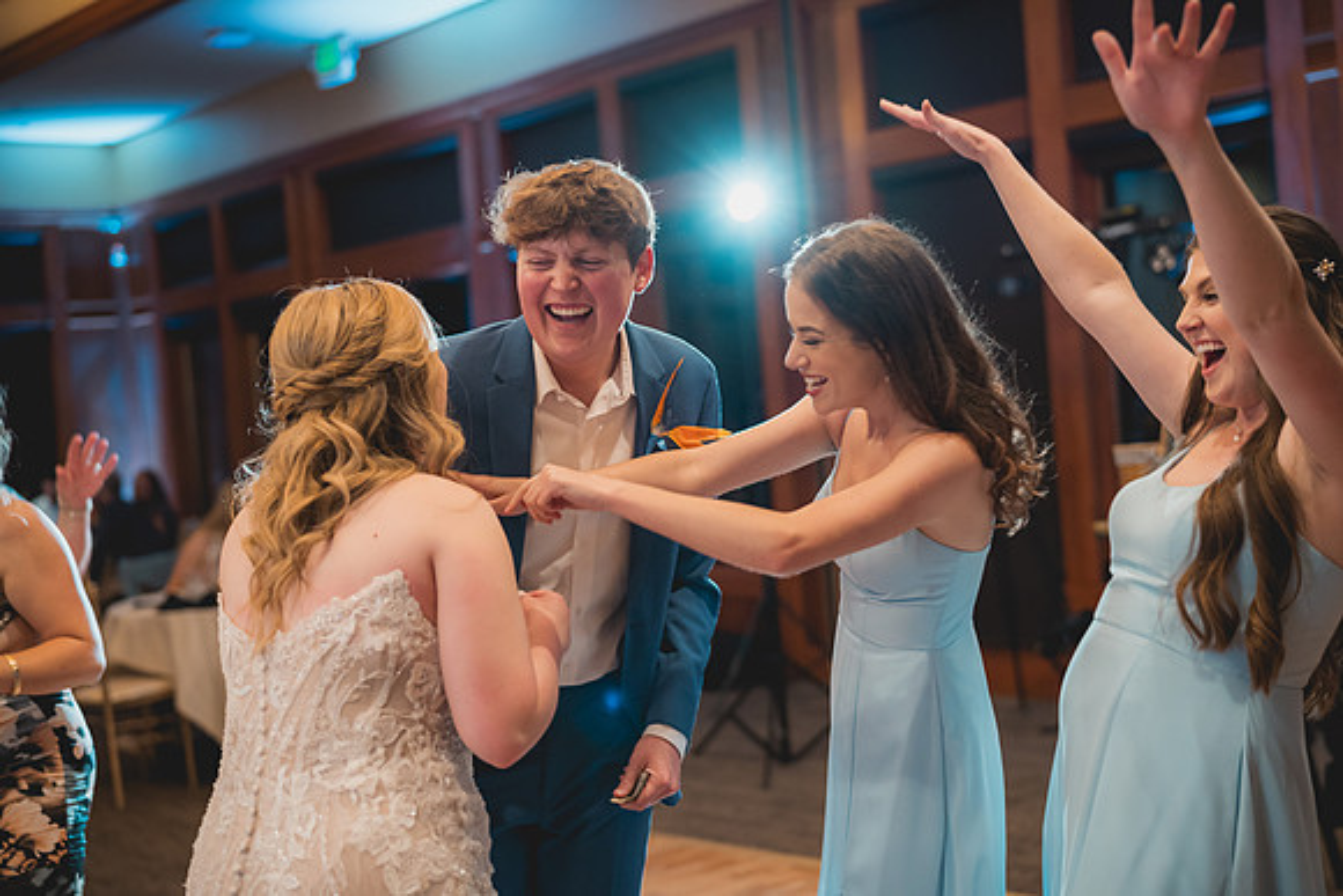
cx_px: 672
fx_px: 1866
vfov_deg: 27.0
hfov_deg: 39.6
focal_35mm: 50
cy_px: 448
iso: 1250
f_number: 2
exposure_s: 1/160
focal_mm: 50
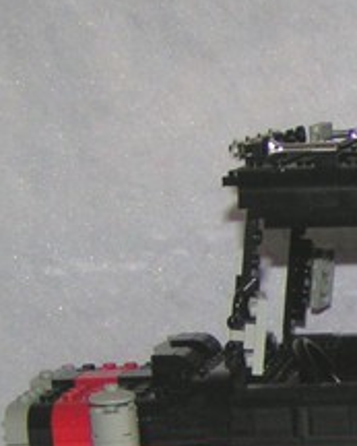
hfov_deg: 13.0
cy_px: 355
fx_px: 1452
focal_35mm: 110
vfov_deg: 17.3
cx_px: 590
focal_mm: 5.8
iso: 200
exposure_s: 1/40
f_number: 2.8
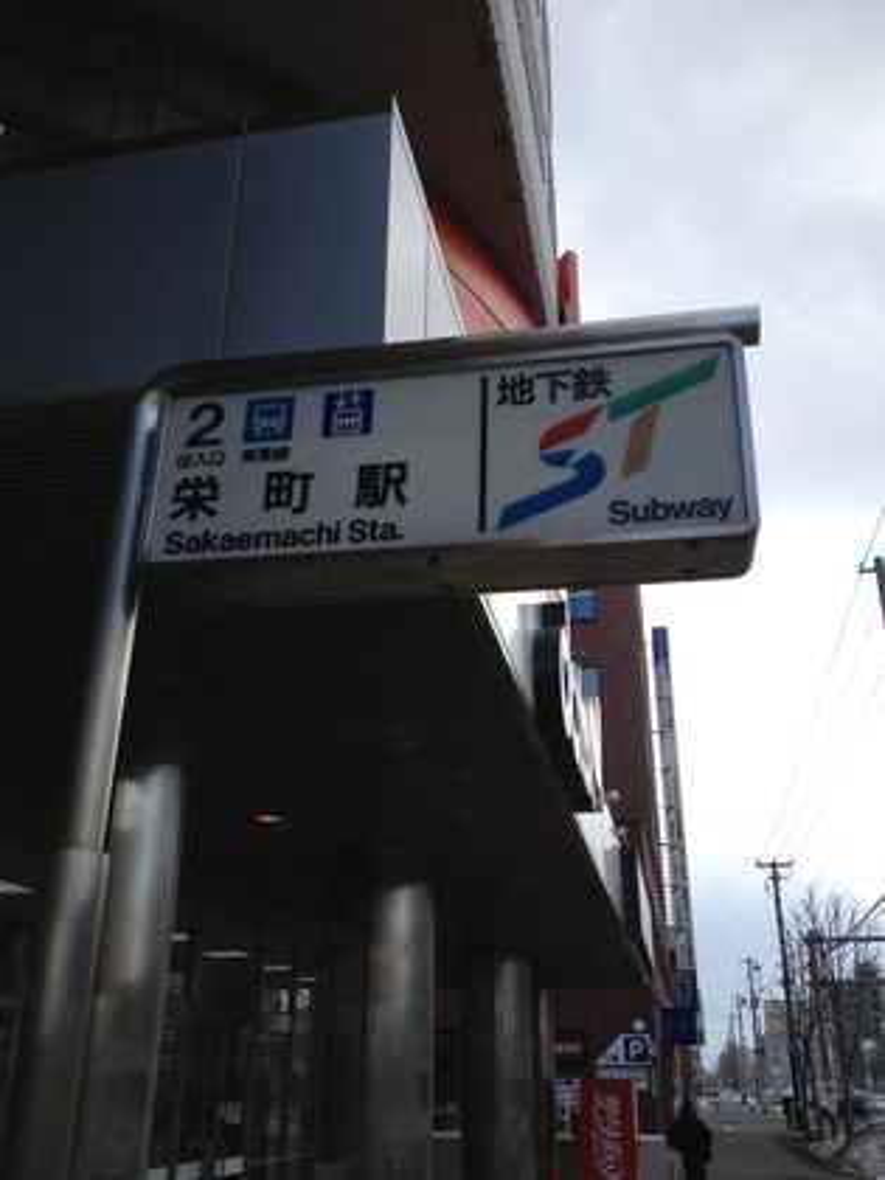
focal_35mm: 35
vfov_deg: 52.6
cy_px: 590
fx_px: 1193
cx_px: 442
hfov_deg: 40.7
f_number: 2.4
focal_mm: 4.28
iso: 50
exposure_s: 1/1284
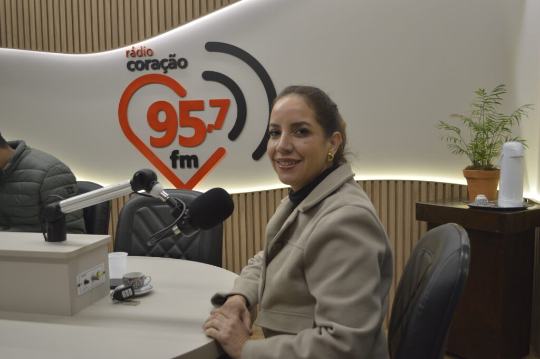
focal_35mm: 36
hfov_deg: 53.2
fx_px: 540
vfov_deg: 36.8
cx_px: 270
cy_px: 180
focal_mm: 24
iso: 560
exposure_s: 1/60
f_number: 4
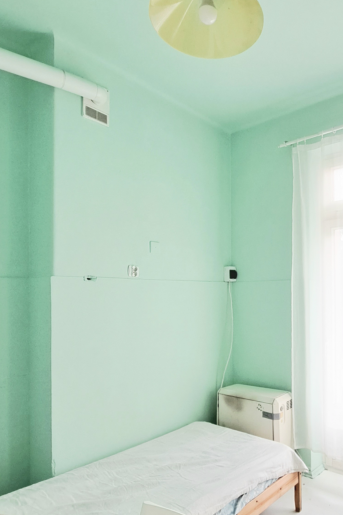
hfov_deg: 50.3
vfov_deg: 73.2
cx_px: 269
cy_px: 302
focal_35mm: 24
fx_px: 343
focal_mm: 1.74
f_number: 2.2
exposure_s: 1/50
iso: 160
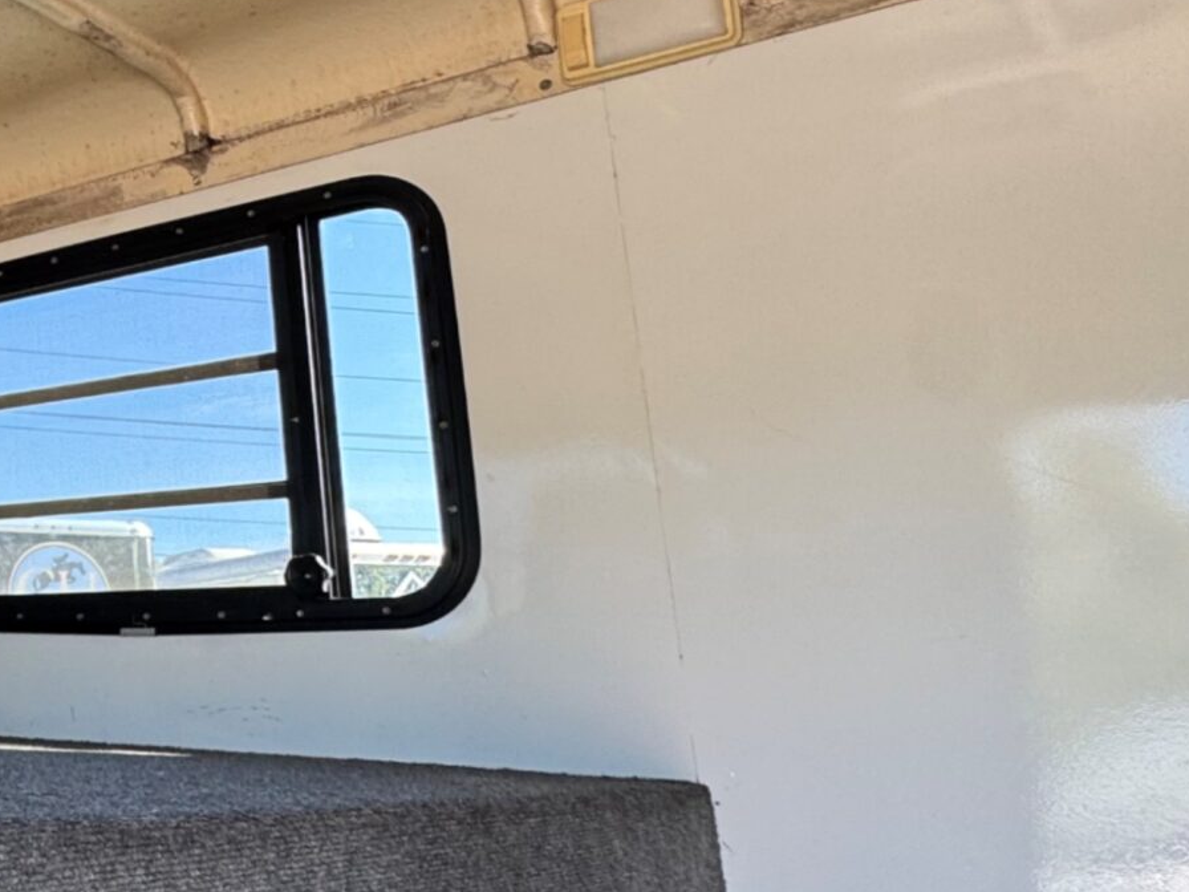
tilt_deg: +12.7
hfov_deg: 32.5
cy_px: 385
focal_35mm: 40
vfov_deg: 35.9
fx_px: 1374
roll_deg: -0.3
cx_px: -418
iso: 80
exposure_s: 1/99
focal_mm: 2.22
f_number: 2.2
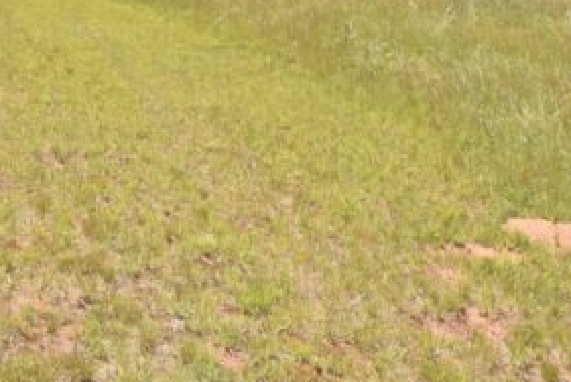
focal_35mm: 64
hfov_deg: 30.5
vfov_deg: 18.8
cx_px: 102
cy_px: -189
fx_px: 1016
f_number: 18
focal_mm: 10
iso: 320
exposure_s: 1/200
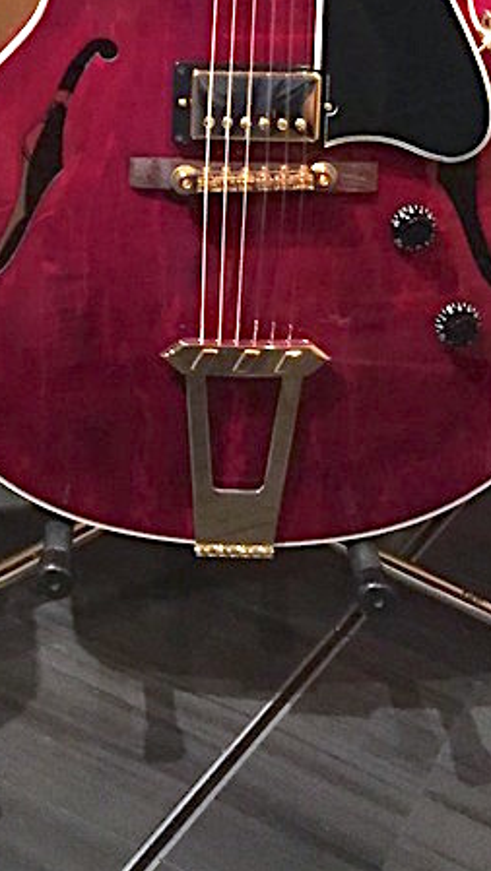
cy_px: 134
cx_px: 68
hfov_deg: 16.6
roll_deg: -2.0
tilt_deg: -28.1
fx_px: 1664
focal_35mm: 72
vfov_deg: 28.5
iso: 400
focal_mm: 4.15
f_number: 2.2
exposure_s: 1/15
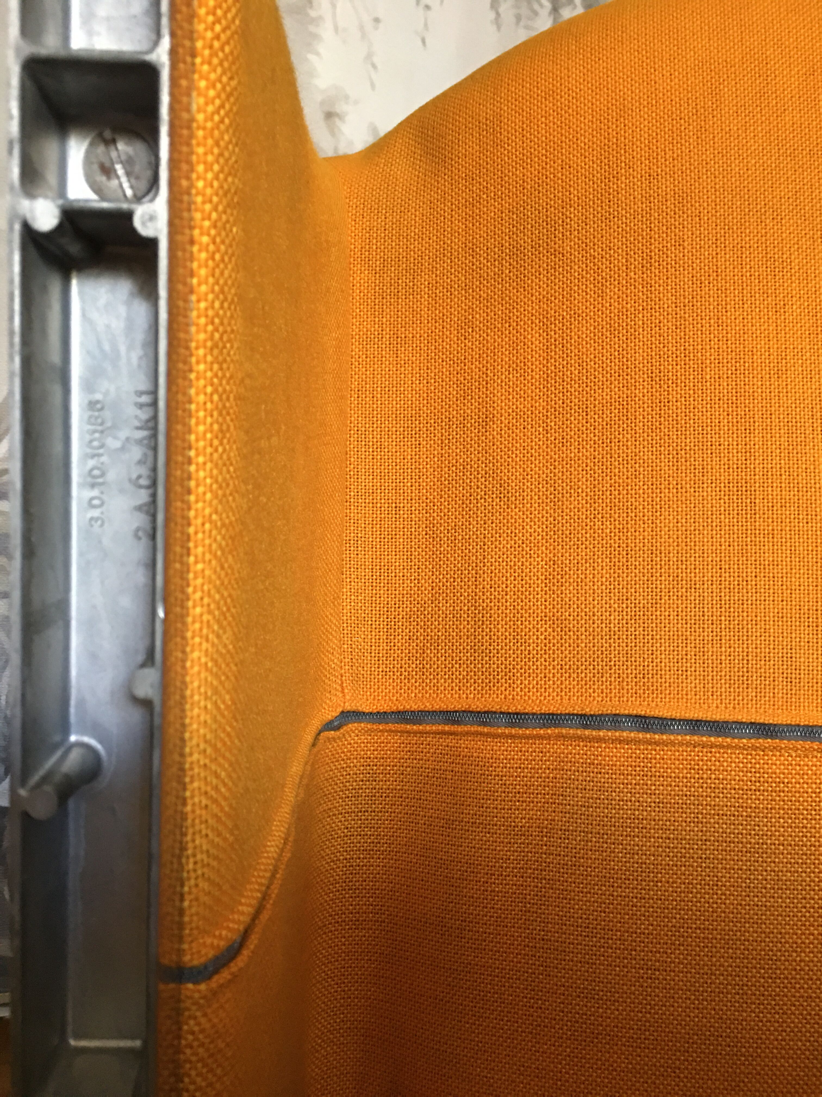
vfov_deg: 61.7
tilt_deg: +4.8
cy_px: 548
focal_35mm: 29
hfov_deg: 48.2
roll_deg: -2.8
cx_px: 411
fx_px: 918
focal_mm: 4.15
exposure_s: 1/10
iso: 100
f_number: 2.2
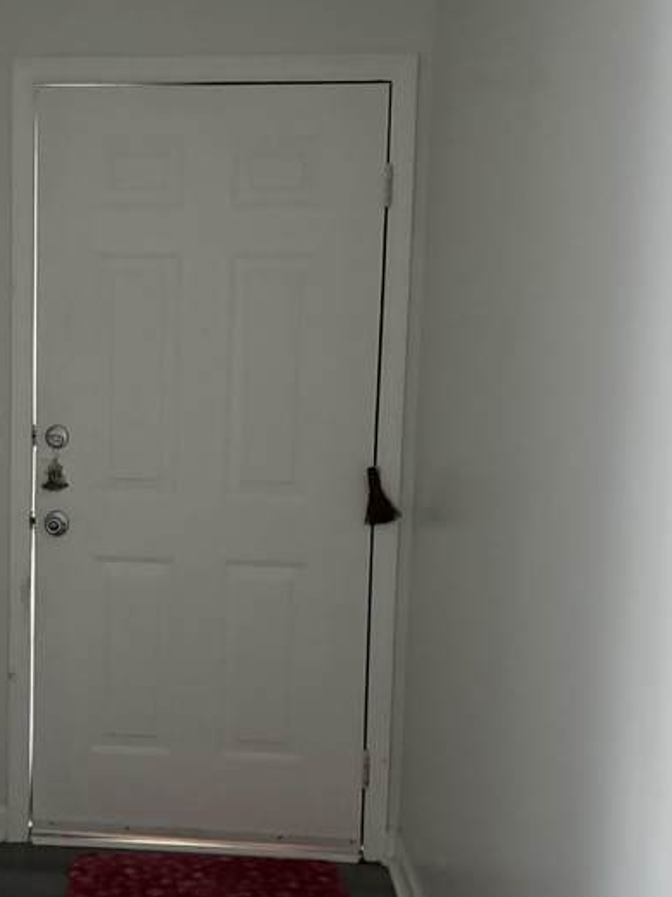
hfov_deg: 29.3
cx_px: 102
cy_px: 507
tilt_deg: -5.8
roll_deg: +0.2
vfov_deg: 39.6
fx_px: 1242
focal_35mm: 48
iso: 800
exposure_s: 1/30
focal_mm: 5.96
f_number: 1.6
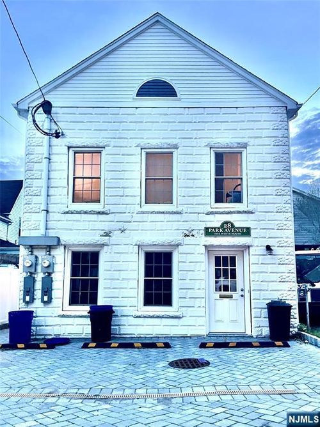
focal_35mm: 26
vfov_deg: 67.3
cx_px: 160
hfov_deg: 53.0
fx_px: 321
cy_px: 214
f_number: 1.6
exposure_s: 1/30
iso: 640
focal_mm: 5.1
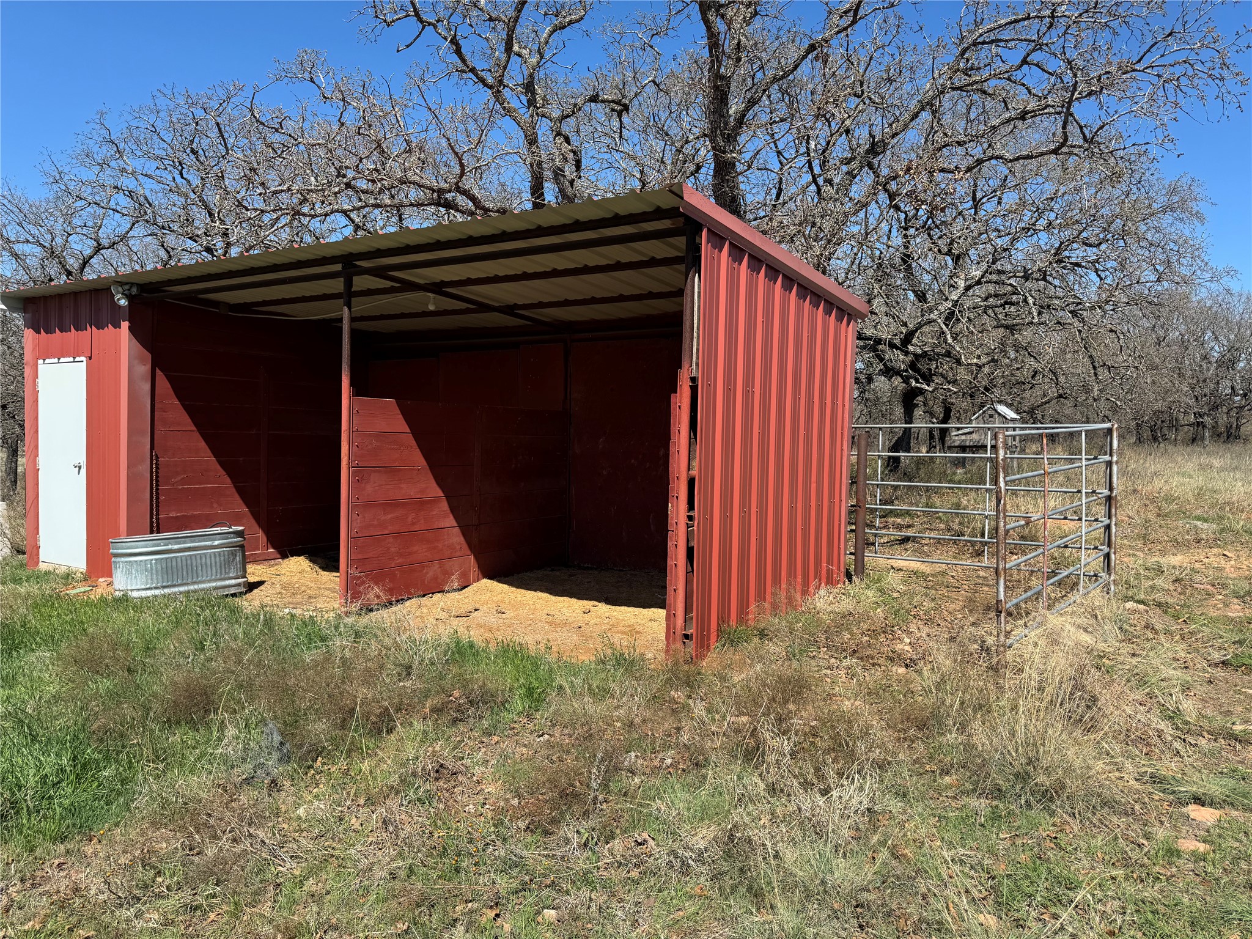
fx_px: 868
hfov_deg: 71.6
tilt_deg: -2.6
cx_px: 626
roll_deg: -1.6
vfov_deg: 56.8
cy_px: 470
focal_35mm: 24
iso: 80
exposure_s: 1/3096
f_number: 1.78
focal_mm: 6.76
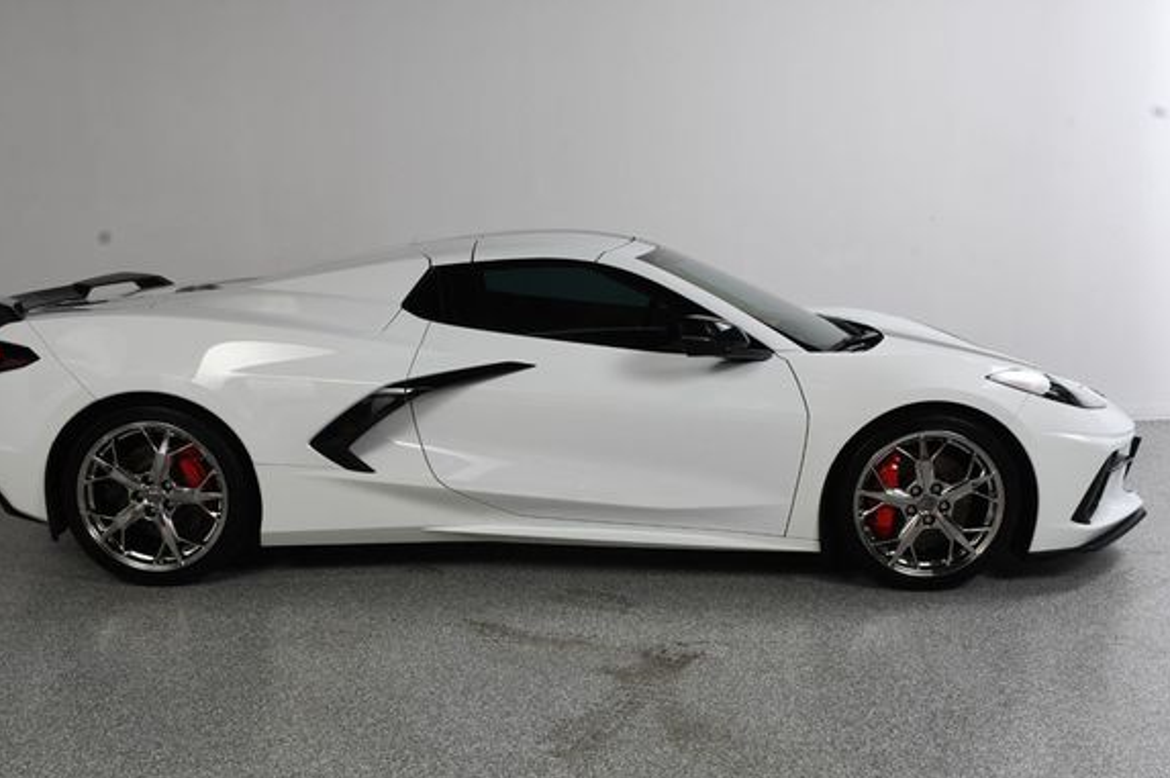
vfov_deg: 35.0
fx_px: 1234
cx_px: 551
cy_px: 433
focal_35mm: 38
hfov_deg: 50.7
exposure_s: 1/160
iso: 100
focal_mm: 23
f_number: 13
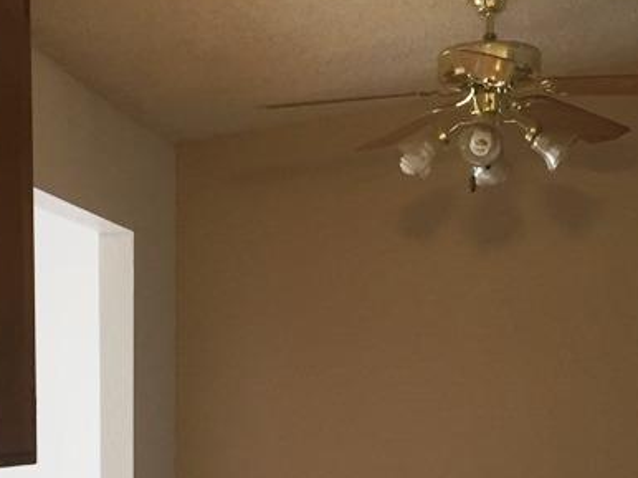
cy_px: 617
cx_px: 293
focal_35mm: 77
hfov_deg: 25.3
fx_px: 1418
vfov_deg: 17.9
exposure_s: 1/30
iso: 100
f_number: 2.2
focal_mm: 4.15
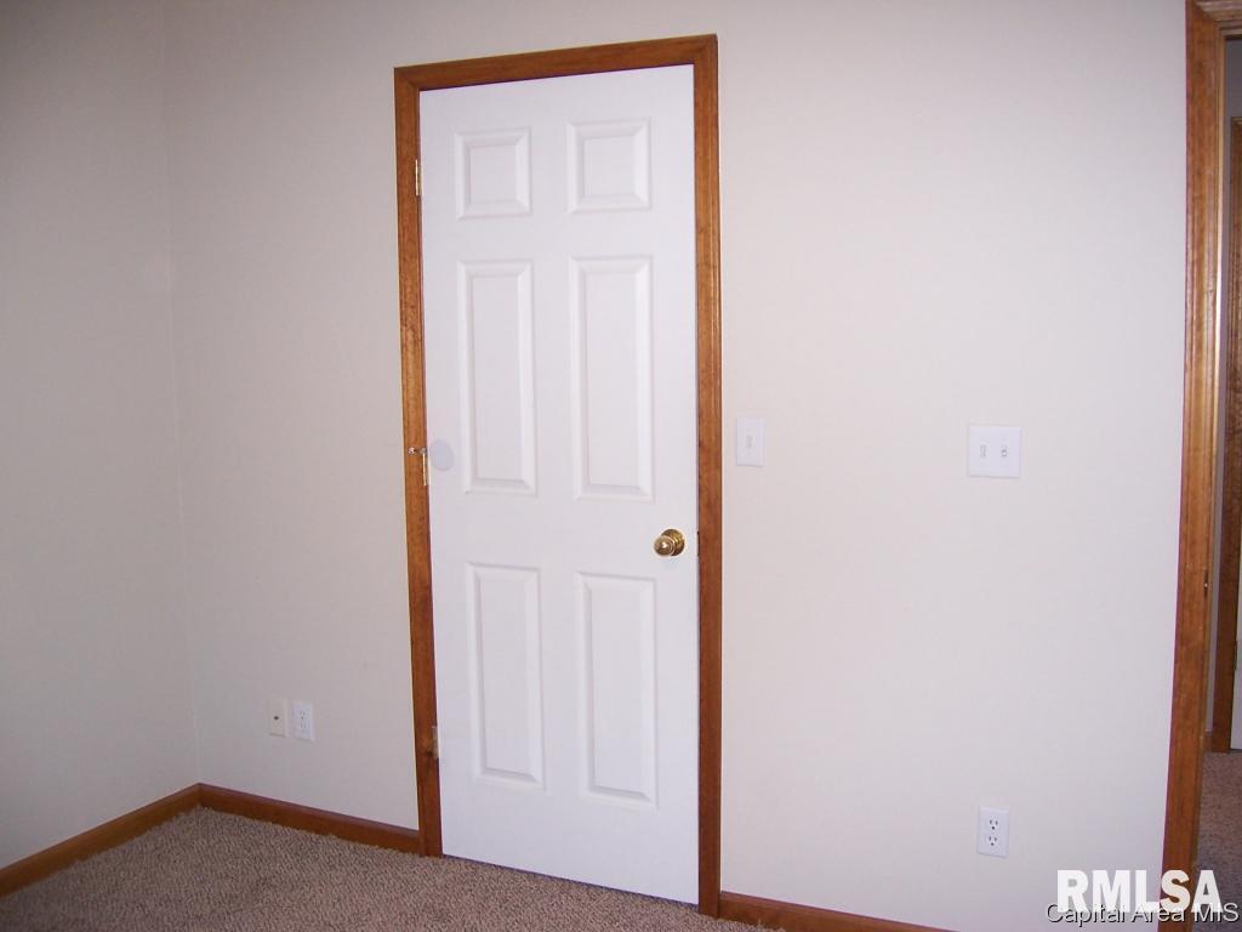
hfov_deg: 51.4
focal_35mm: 36
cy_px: 466
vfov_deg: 39.7
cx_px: 621
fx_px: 1292
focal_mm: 6
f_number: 3
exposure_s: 1/60
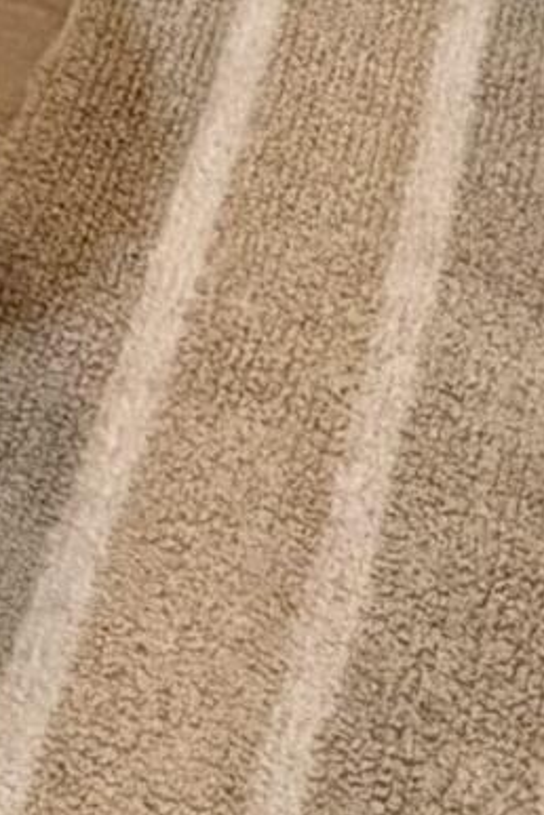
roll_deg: +0.5
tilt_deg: -18.4
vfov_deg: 11.9
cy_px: -1476
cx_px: -639
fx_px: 2561
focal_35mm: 113
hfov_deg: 10.8
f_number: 2.2
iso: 250
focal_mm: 2.22
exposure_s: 1/120
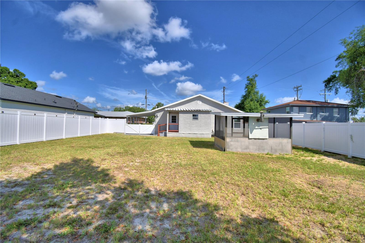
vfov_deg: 77.3
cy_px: 122
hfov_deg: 100.4
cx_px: 182
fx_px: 152
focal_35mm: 15
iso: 100
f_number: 4.5
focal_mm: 10
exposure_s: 1/2000
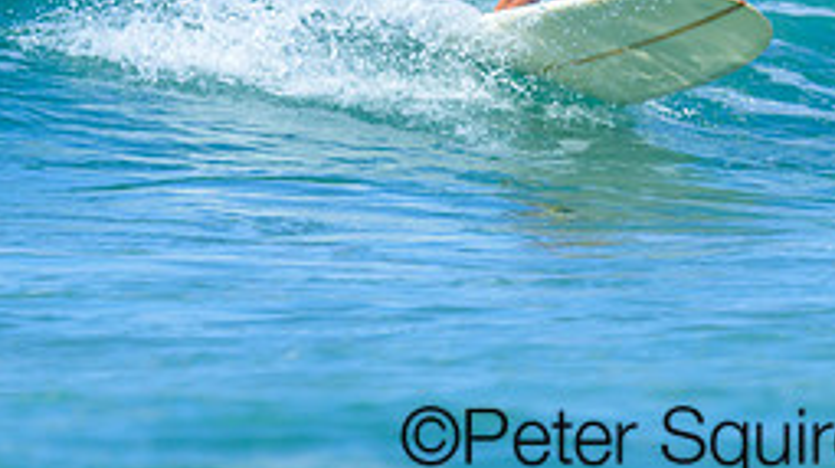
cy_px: -66
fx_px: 58077
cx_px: 359
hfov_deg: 0.8
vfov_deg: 0.5
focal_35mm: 2625
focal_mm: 800
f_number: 6.3
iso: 320
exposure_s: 1/2000
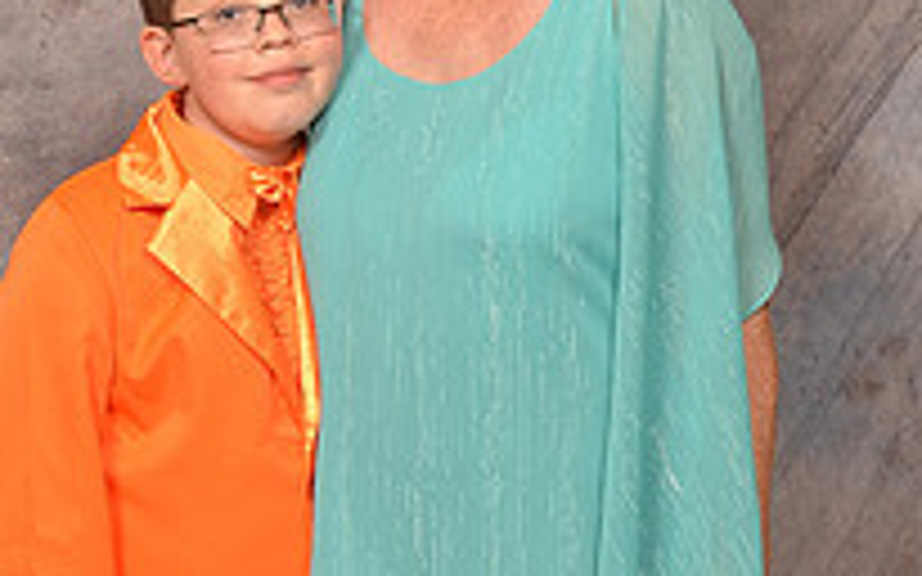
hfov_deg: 18.6
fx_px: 2814
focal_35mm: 112
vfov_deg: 11.6
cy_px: 459
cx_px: 324
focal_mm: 26
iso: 200
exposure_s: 1/60
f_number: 5.6
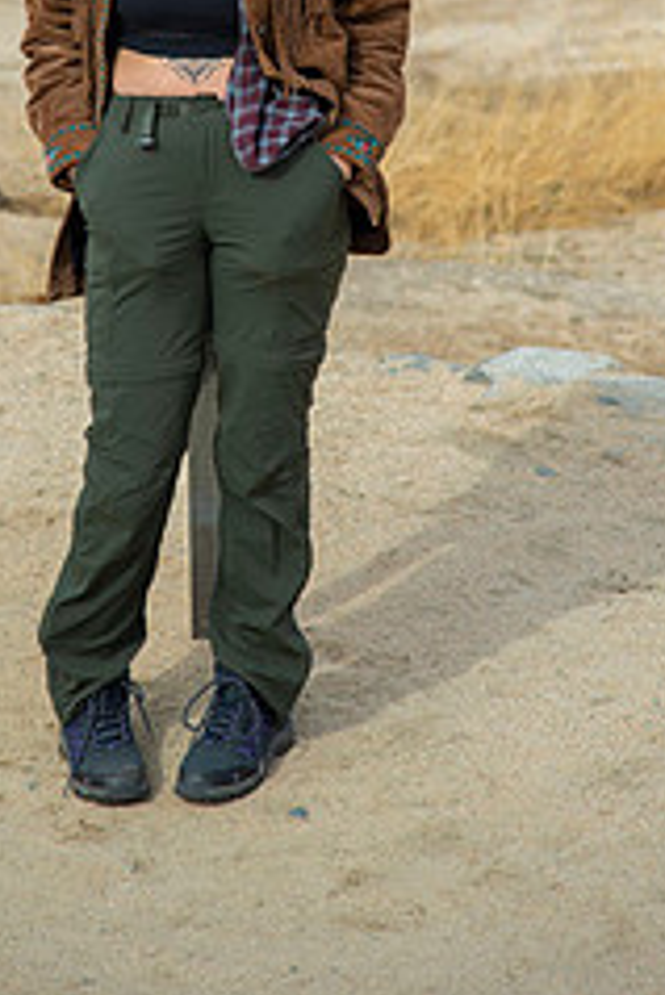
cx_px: 213
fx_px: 6280
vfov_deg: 9.0
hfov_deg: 6.1
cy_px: 100
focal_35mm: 227
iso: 100
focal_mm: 120
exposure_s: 1/1250
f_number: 4
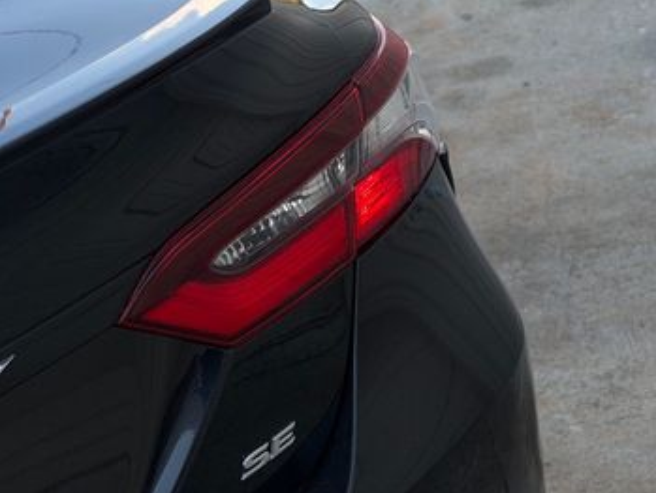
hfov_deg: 22.2
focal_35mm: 88
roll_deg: +13.3
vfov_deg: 16.8
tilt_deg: -26.7
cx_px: 299
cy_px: 239
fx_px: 1668
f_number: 1.78
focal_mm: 6.76
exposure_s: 1/400
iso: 80
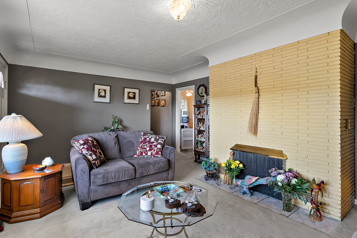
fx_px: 179
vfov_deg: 67.4
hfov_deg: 90.0
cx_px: 179
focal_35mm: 18
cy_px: 114
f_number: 7.1
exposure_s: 1/3
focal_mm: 16
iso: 320
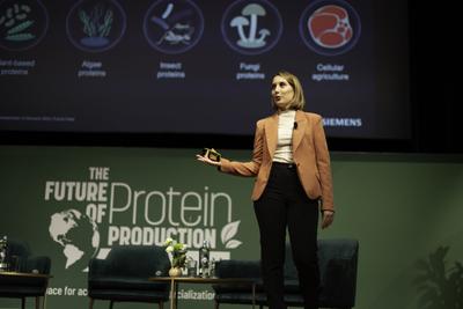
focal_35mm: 50
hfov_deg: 39.6
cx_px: 232
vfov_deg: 27.0
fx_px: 643
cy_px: 154
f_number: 2
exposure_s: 1/100
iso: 100
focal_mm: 50
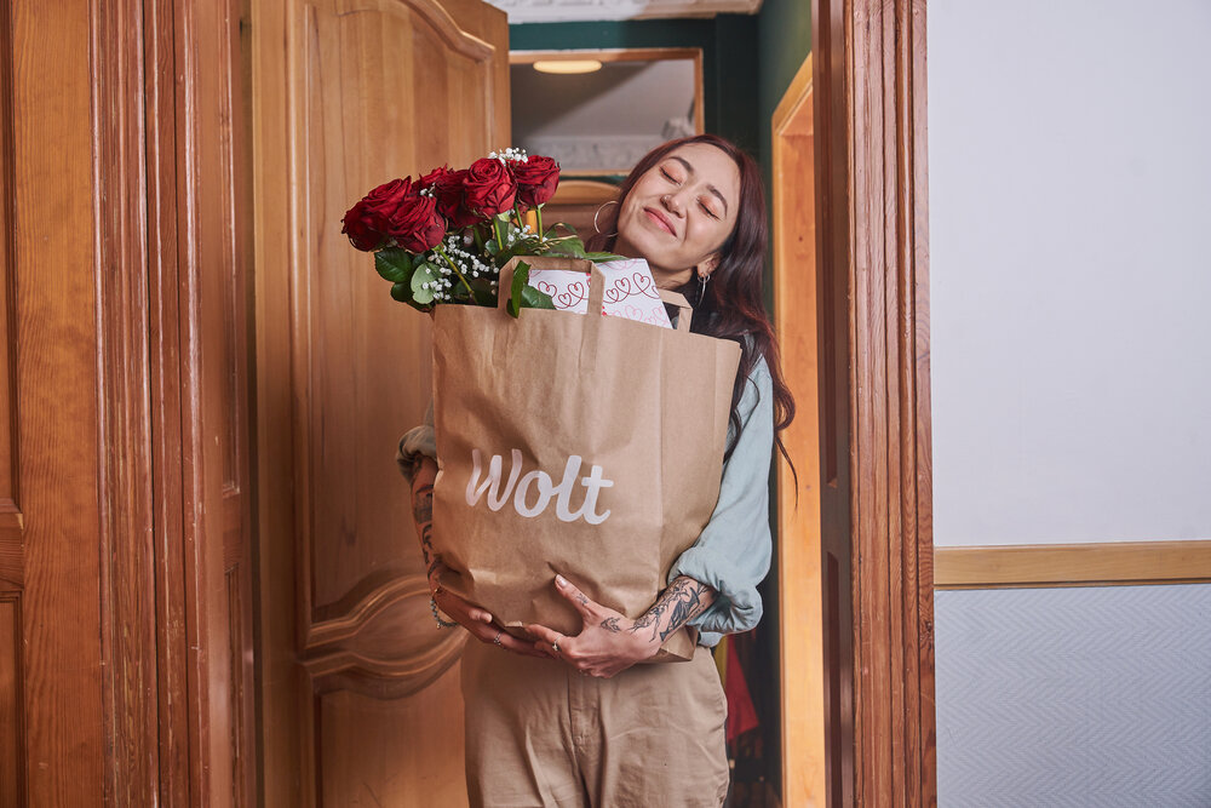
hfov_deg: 45.4
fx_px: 1447
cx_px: 606
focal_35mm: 43
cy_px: 404
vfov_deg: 31.2
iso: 200
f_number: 5
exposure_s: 1/119
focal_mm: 43
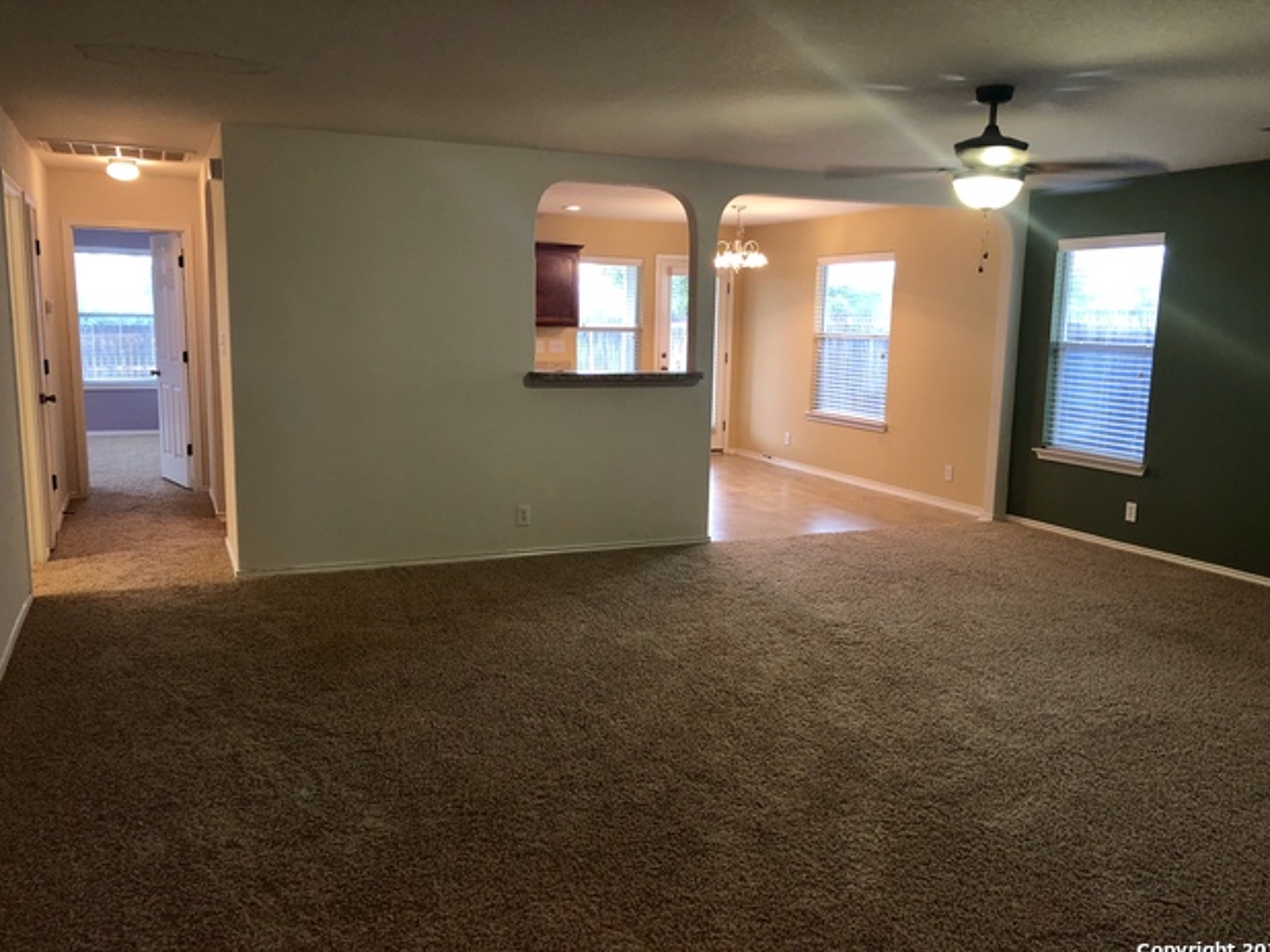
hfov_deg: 61.7
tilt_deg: -8.4
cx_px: 637
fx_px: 1064
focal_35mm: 29
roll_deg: -1.4
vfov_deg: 48.2
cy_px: 491
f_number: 1.8
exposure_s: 1/15
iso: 50
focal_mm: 4
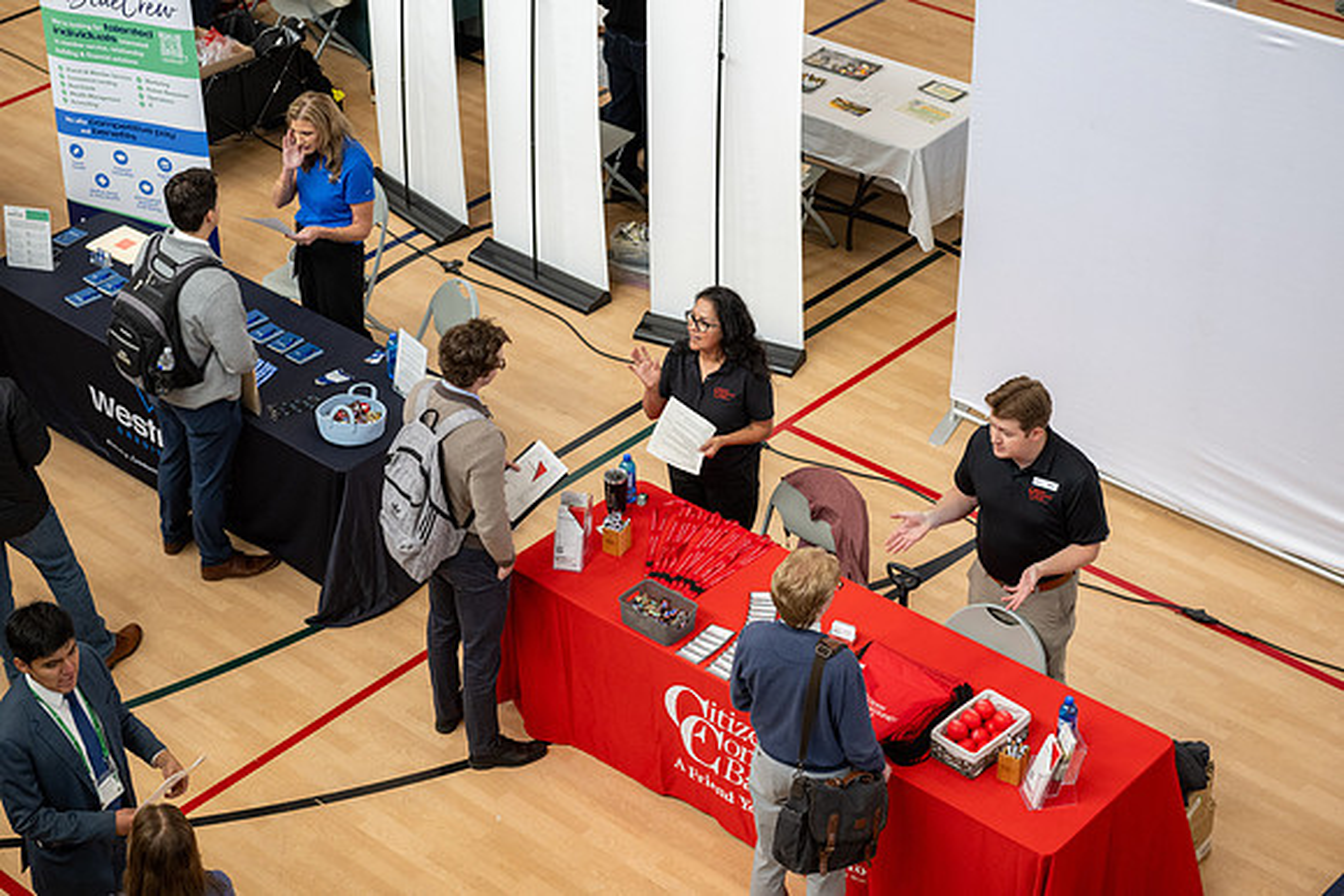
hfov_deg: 28.8
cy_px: 448
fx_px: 2614
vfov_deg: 19.5
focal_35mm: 70
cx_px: 672
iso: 1600
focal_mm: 70
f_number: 4.5
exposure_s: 1/250
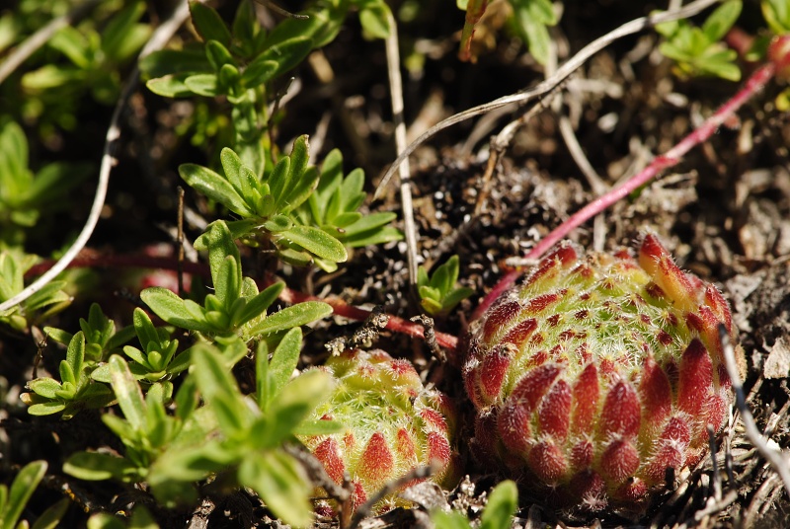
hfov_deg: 16.0
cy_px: 264
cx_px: 395
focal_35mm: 128
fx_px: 2802
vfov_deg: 10.8
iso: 100
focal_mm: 85
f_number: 11
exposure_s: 1/100
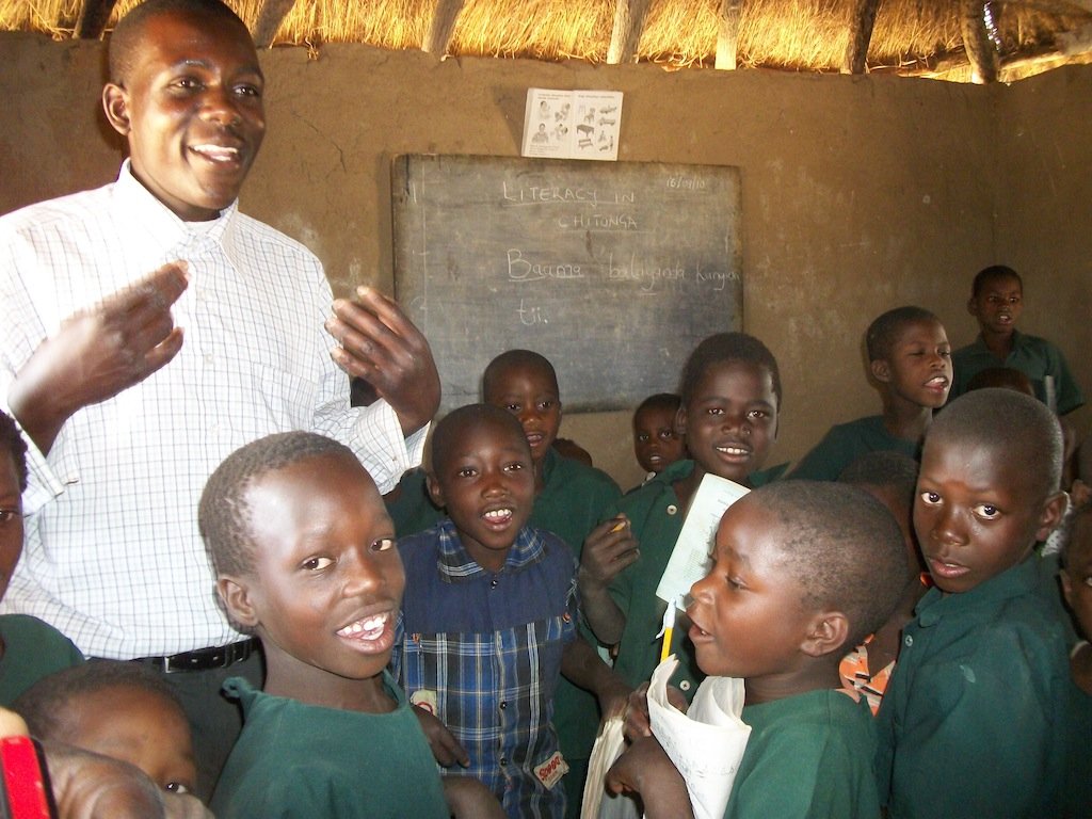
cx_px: 546
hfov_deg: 56.8
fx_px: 1009
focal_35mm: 32
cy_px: 410
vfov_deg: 44.2
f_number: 2.9
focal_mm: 5.7
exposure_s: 1/30
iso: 250
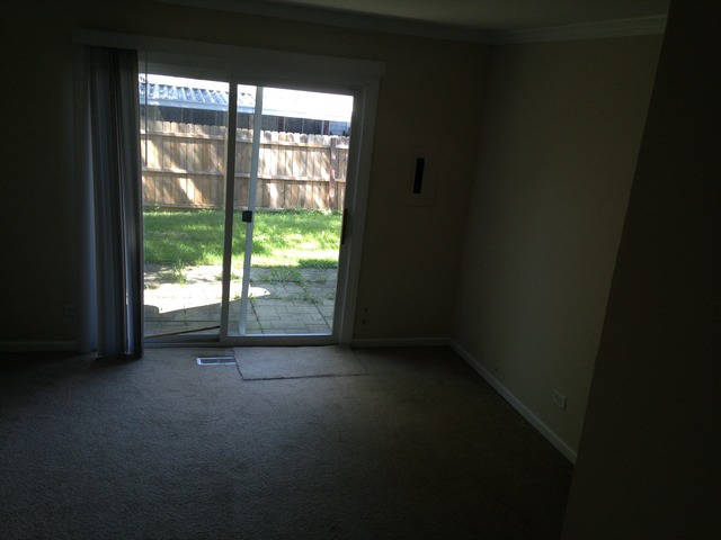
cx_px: 360
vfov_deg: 42.9
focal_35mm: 33
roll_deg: -5.6
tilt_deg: -16.1
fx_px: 687
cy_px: 270
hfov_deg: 55.4
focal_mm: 4.12
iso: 64
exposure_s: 1/120
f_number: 2.4
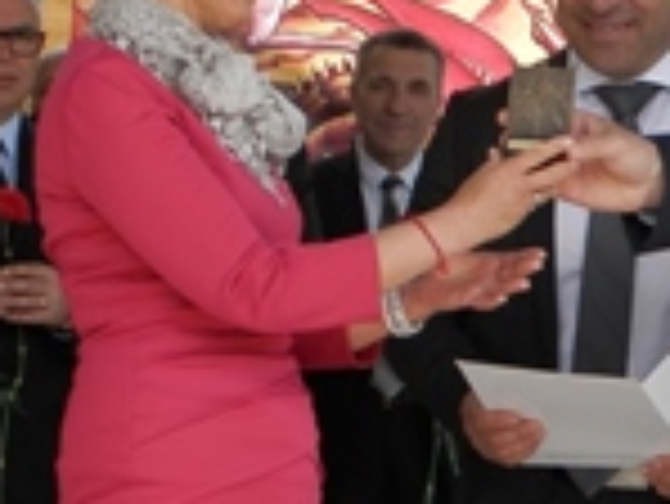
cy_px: 490
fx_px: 3835
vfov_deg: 7.5
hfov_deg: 9.8
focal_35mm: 198
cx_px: 800
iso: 80
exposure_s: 1/320
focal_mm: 8.2
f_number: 3.6
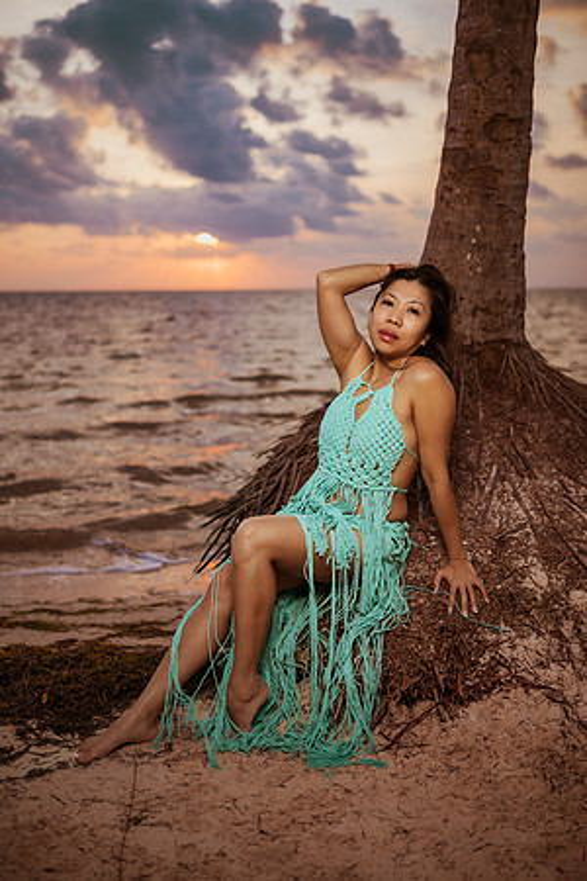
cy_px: 440
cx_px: 294
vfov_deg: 54.4
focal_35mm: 35
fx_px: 856
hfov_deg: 37.9
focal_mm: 35
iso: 50
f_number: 1.8
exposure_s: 1/1250
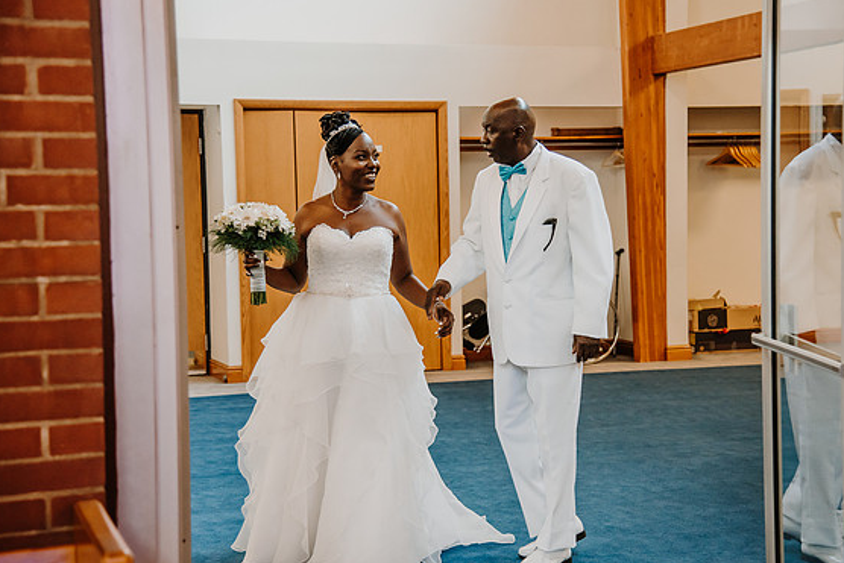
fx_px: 1571
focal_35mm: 67
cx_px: 468
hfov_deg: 30.0
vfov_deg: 20.3
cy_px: 289
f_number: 4
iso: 1250
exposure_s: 1/125
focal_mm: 58
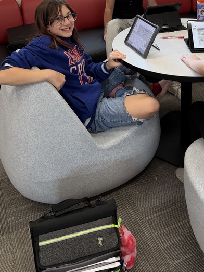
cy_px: 21
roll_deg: +0.2
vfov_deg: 37.5
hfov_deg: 30.5
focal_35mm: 47
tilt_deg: -18.5
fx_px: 369
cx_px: 144
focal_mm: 6.76
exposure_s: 1/173
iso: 125
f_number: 1.78
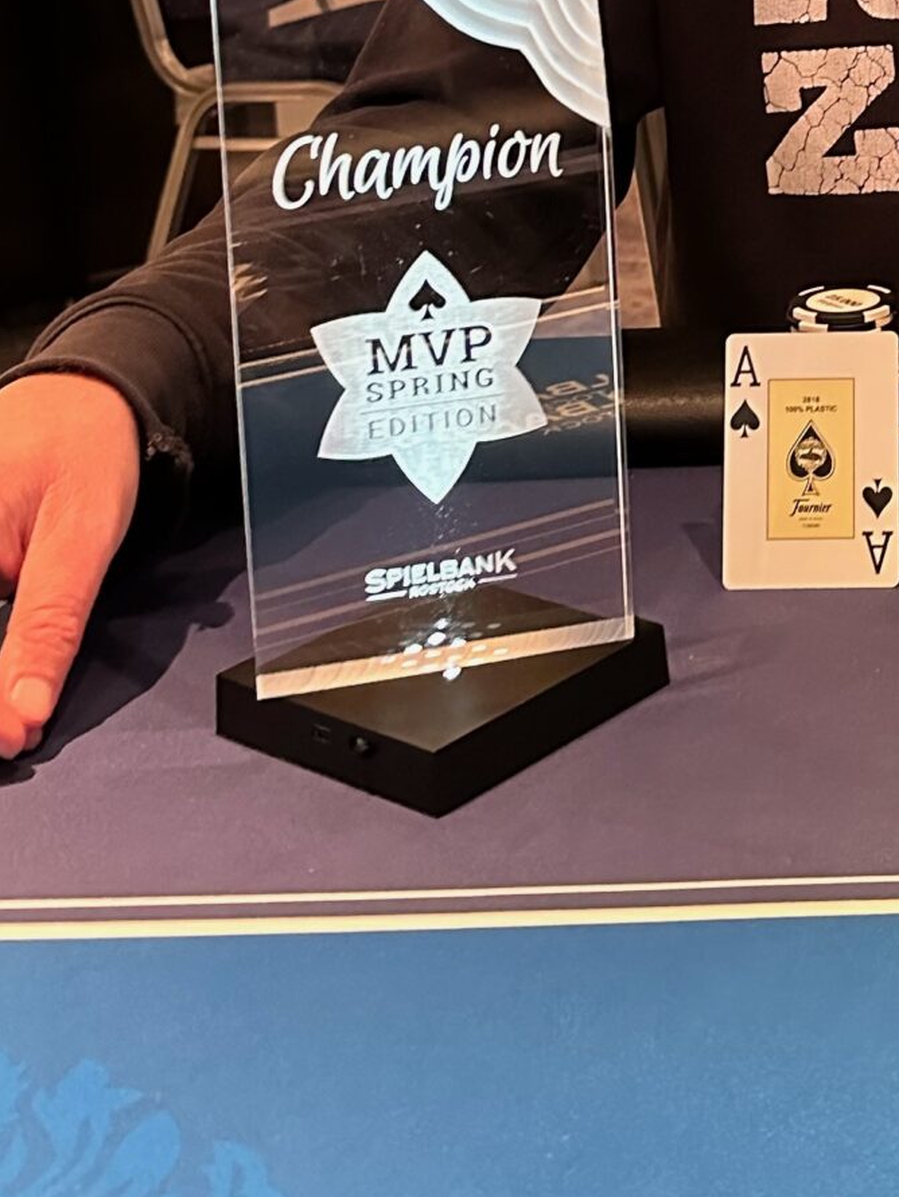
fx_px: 2388
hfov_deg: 20.4
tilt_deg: -7.2
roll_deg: +2.1
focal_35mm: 69
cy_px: -117
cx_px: 968
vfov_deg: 26.0
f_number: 1.78
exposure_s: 1/33
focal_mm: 6.86
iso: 800
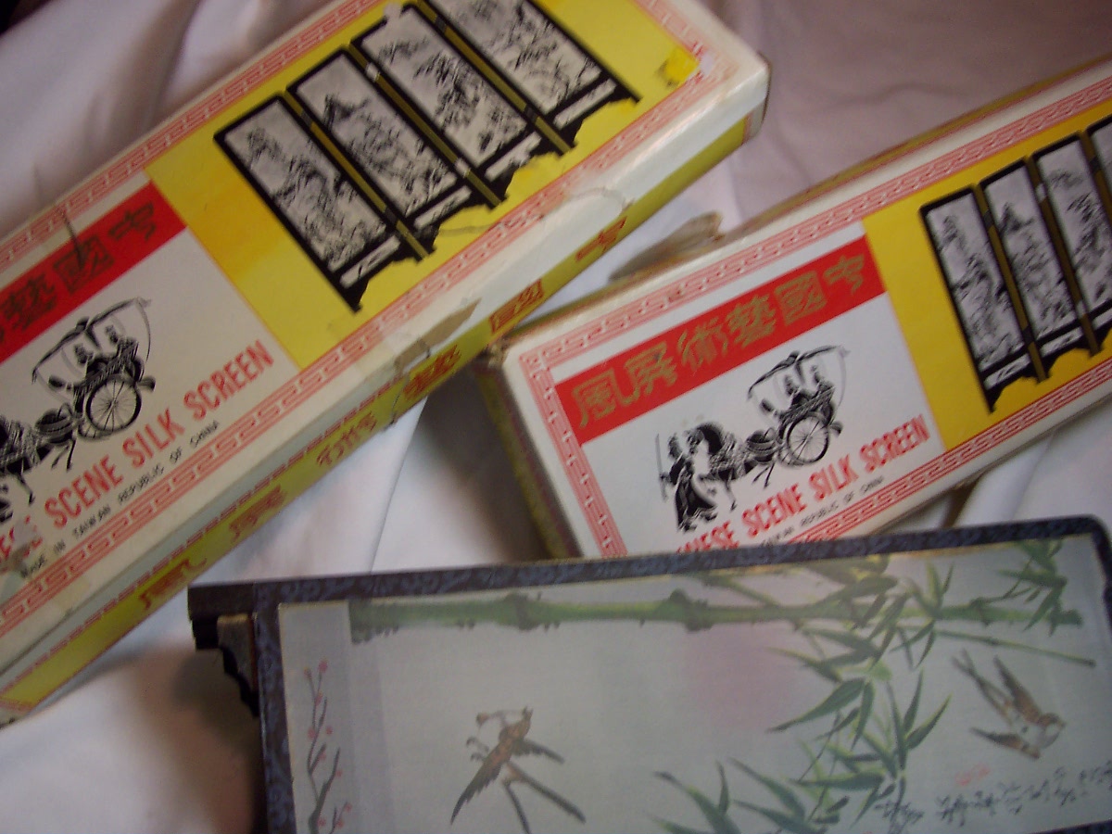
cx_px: 556
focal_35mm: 37
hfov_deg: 50.1
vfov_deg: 38.7
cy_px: 417
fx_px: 1189
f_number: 2.8
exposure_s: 1/45
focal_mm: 5.6
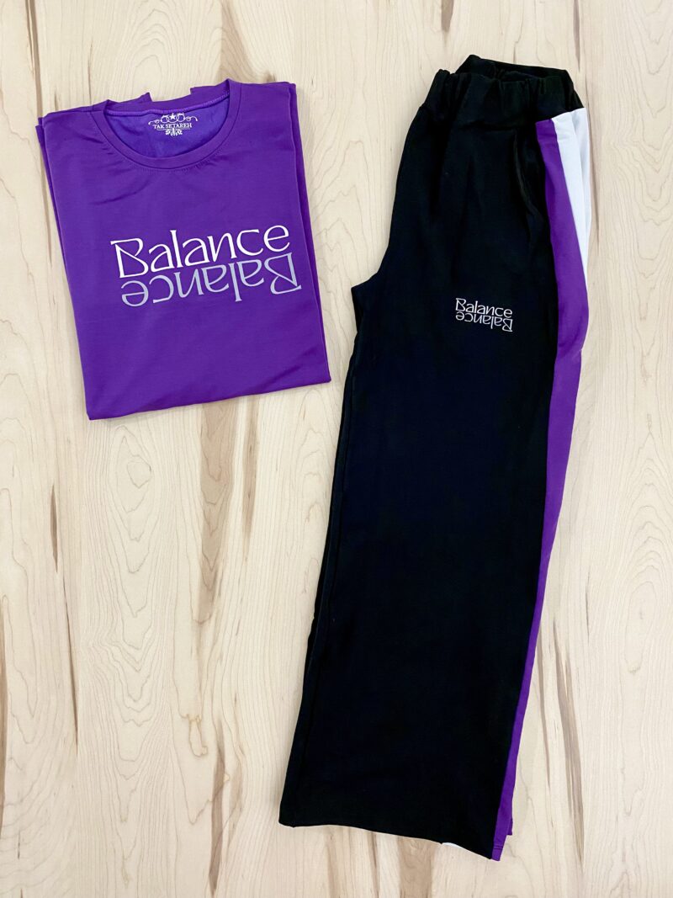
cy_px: 449
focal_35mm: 26
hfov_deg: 53.1
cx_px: 336
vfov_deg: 67.3
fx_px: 674
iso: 400
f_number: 1.8
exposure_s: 1/33
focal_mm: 4.25
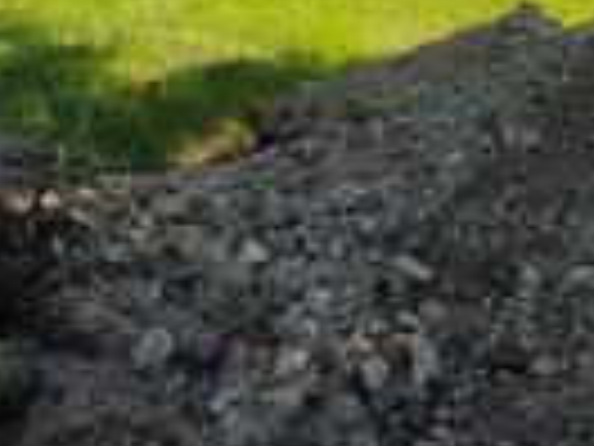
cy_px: -72
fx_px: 1356
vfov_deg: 17.9
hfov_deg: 23.3
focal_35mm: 79
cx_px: -50
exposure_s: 1/493
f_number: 1.79
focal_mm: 4.74
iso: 100
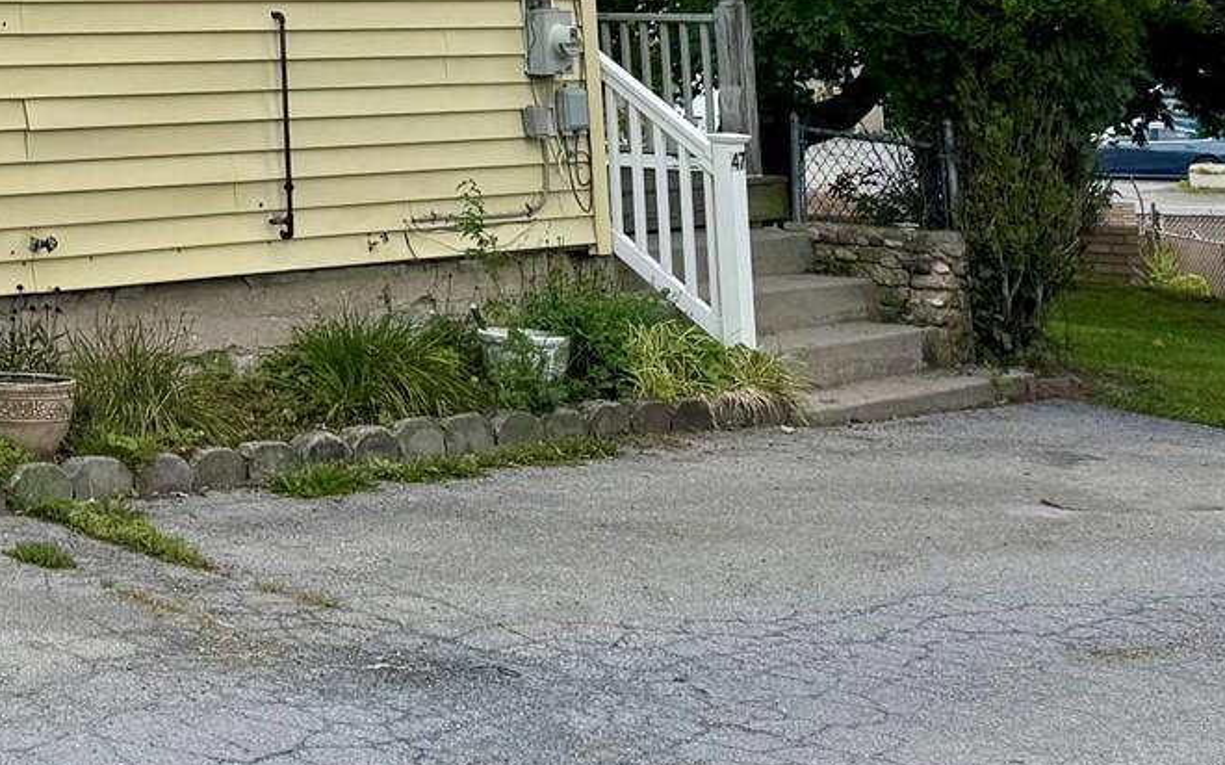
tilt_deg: +8.1
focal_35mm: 79
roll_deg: -0.1
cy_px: -457
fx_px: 2637
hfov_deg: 23.1
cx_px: -392
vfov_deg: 15.0
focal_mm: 6.76
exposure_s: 1/2833
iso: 80
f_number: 1.78
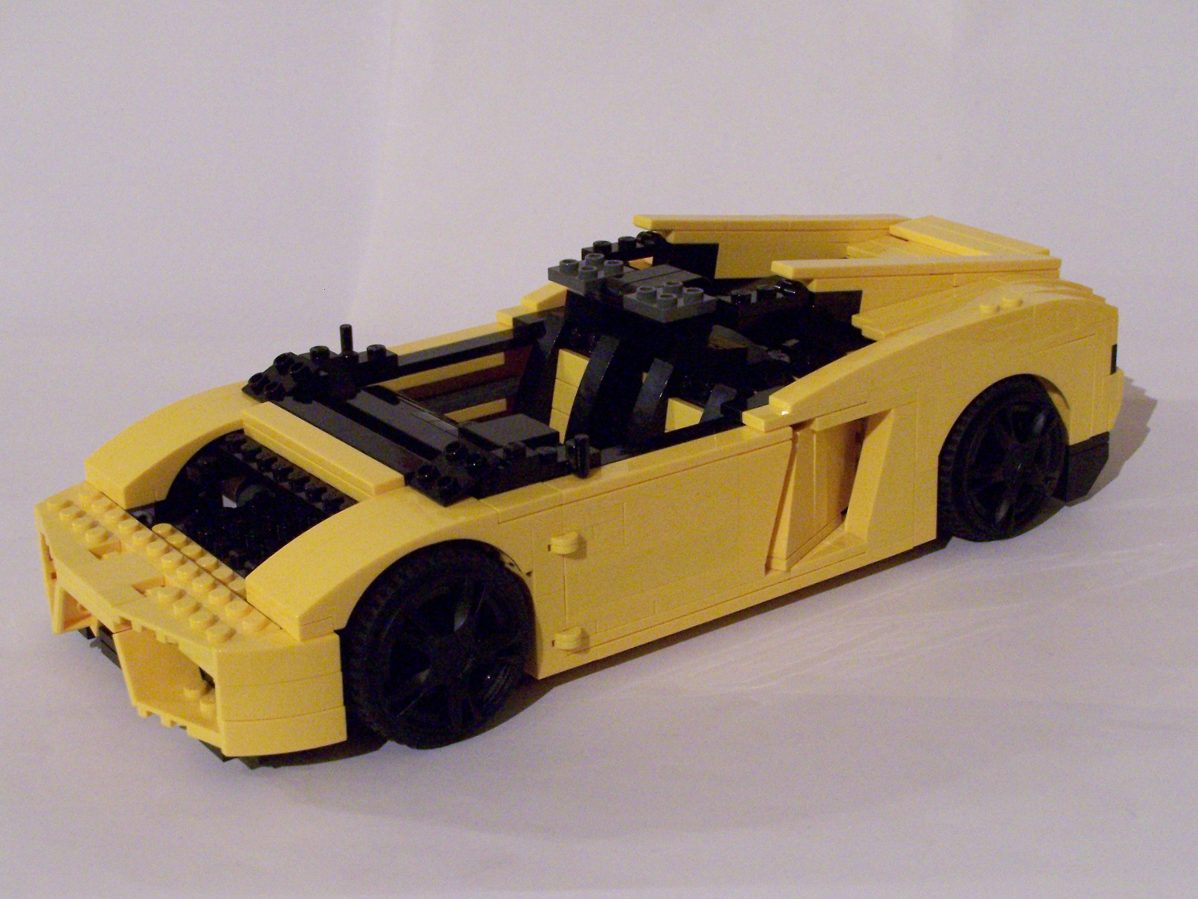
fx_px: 2042
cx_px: 599
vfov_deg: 24.8
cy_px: 450
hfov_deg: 32.7
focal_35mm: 59
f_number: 4.5
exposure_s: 1/8
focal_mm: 9.8
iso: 400
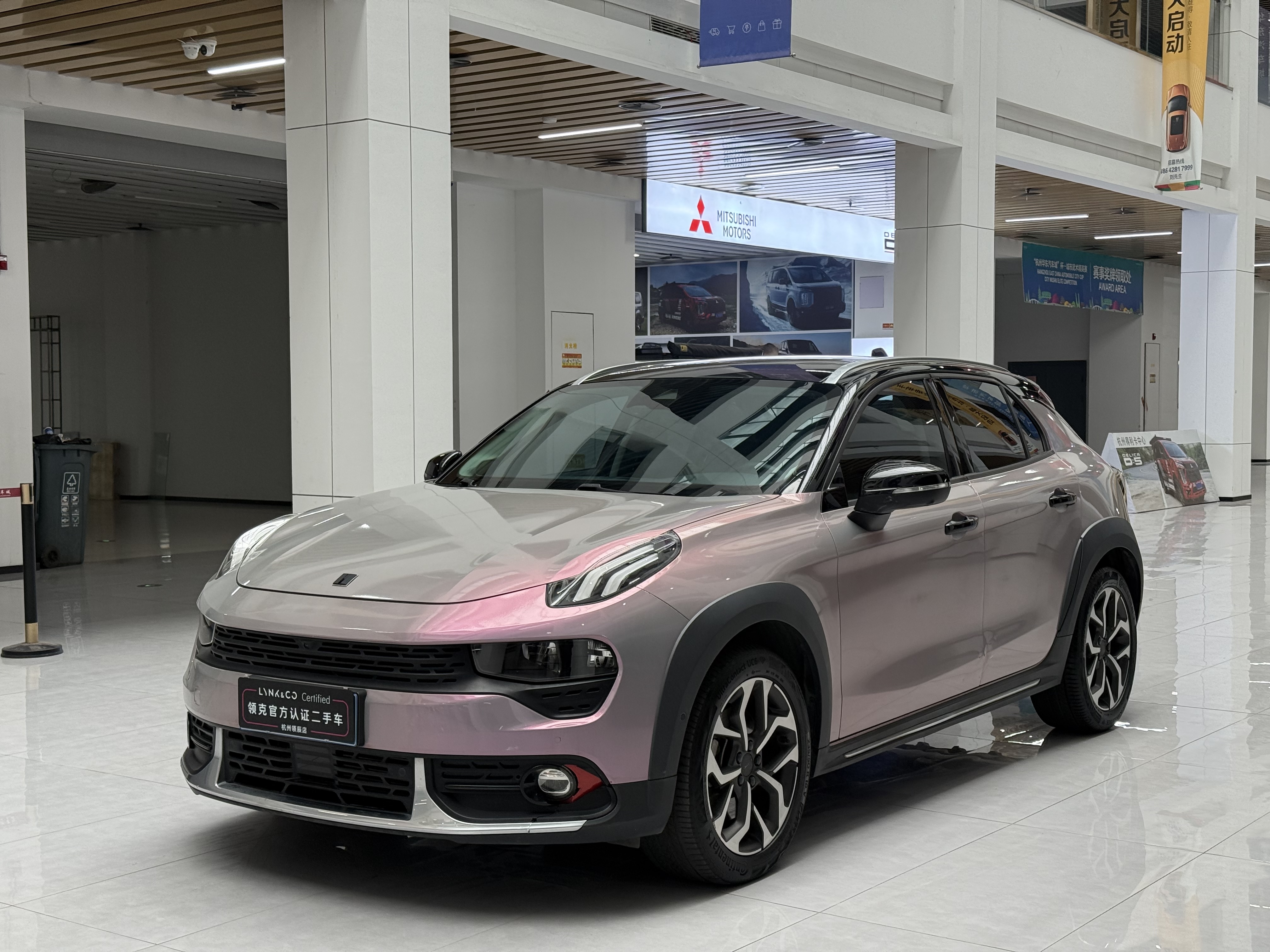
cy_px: 476
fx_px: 1761
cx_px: 635
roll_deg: +0.1
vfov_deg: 30.3
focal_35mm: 48
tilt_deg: -2.7
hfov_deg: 39.7
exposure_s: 1/60
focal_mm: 6.76
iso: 200
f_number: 1.78
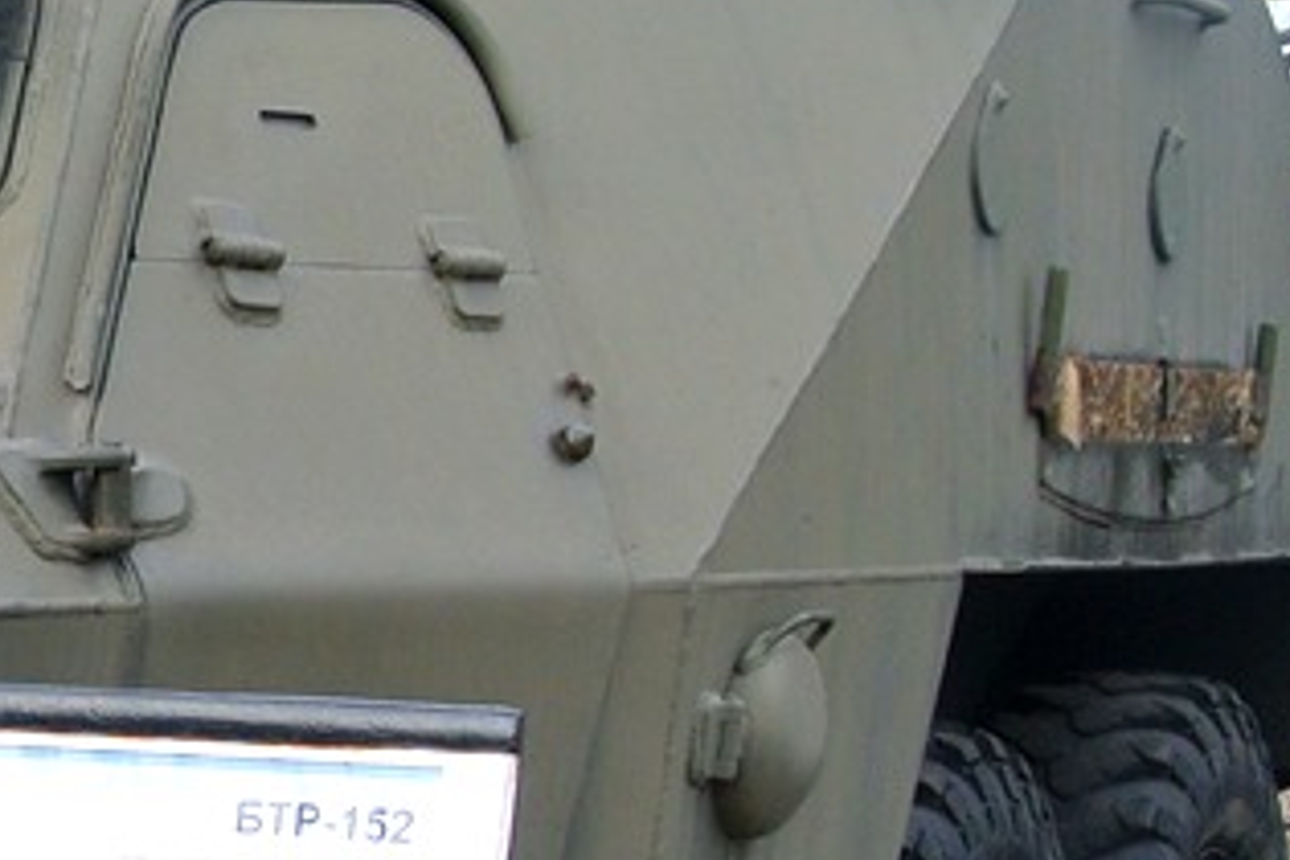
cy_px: 1059
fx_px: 4228
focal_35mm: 118
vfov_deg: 11.4
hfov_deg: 15.5
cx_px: -844
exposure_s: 1/160
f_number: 3.8
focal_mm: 11.8
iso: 100
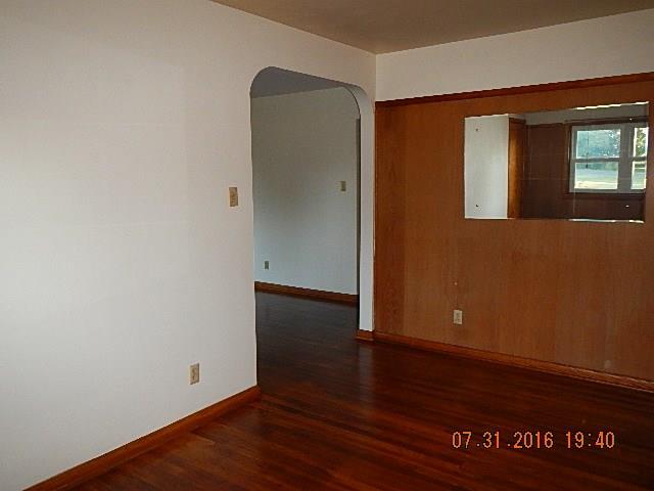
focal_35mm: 28
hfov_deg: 63.4
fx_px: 529
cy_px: 246
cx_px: 327
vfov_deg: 49.7
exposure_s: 1/30
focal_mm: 5
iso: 400
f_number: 3.9
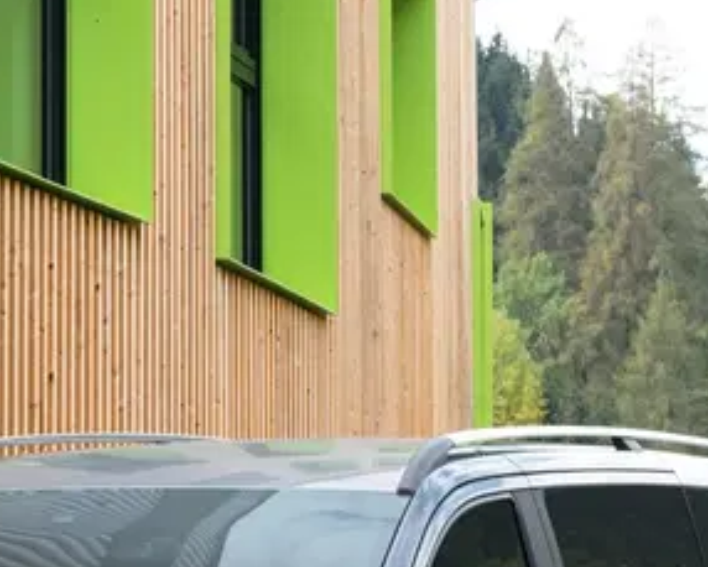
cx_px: -374
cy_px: 468
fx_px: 4297
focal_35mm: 205
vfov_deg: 7.5
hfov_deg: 9.2
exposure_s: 1/100
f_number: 8
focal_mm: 52
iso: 200
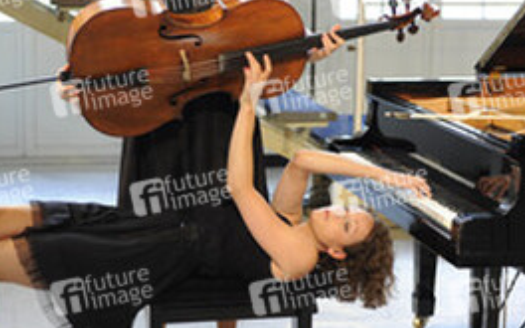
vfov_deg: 15.0
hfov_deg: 23.6
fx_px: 1245
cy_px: 143
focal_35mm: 87
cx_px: 128
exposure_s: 1/250
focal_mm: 50
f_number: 2.8
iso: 1000
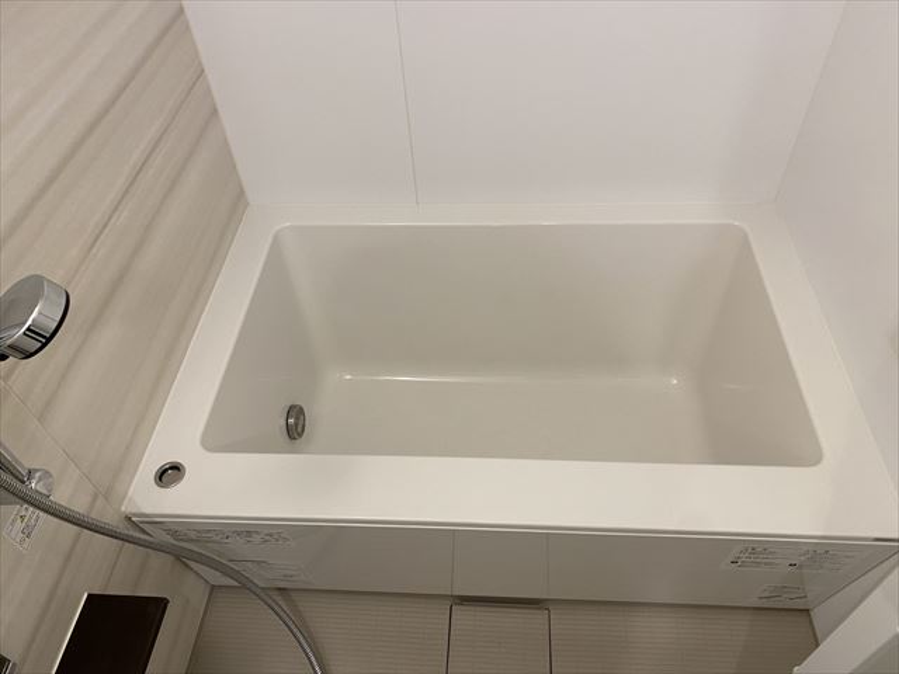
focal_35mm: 26
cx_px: 450
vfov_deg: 53.1
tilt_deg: -48.4
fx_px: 675
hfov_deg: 67.3
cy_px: 337
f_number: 1.8
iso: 100
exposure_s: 1/50
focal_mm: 4.25
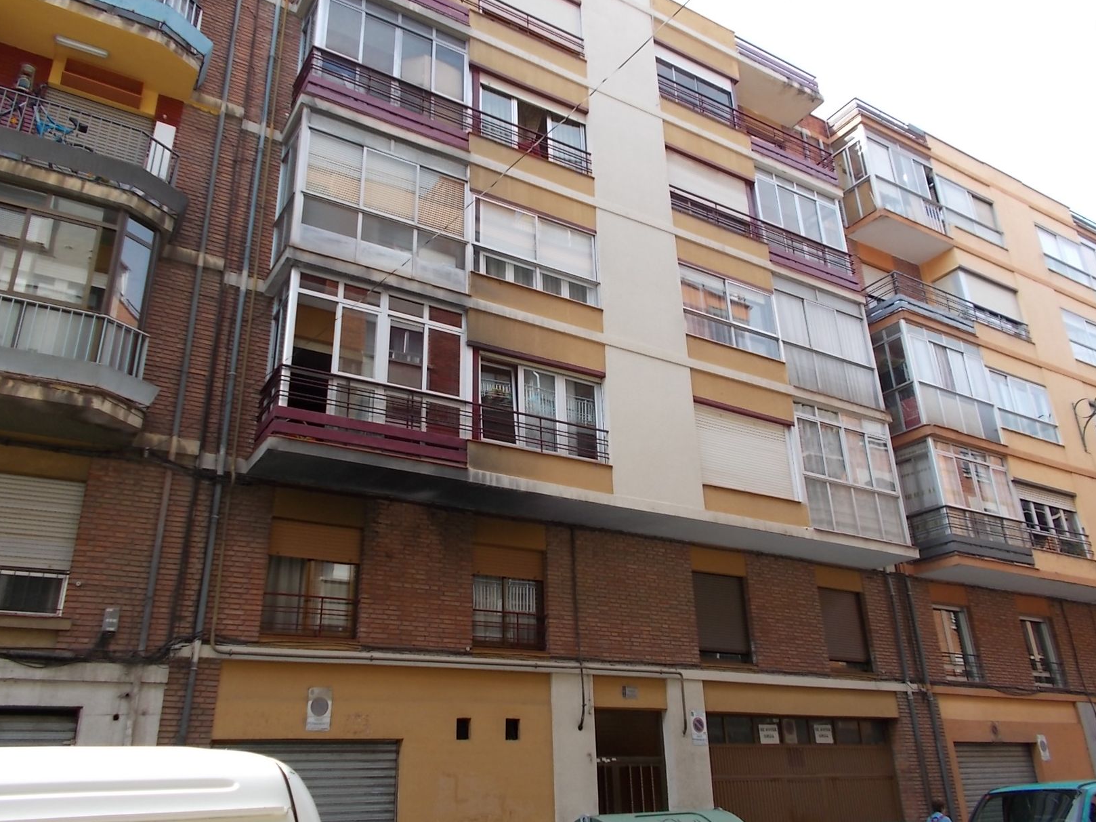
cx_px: 551
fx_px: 855
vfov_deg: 51.3
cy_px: 403
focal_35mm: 27
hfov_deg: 65.3
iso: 80
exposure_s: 1/160
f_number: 3.2
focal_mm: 4.6
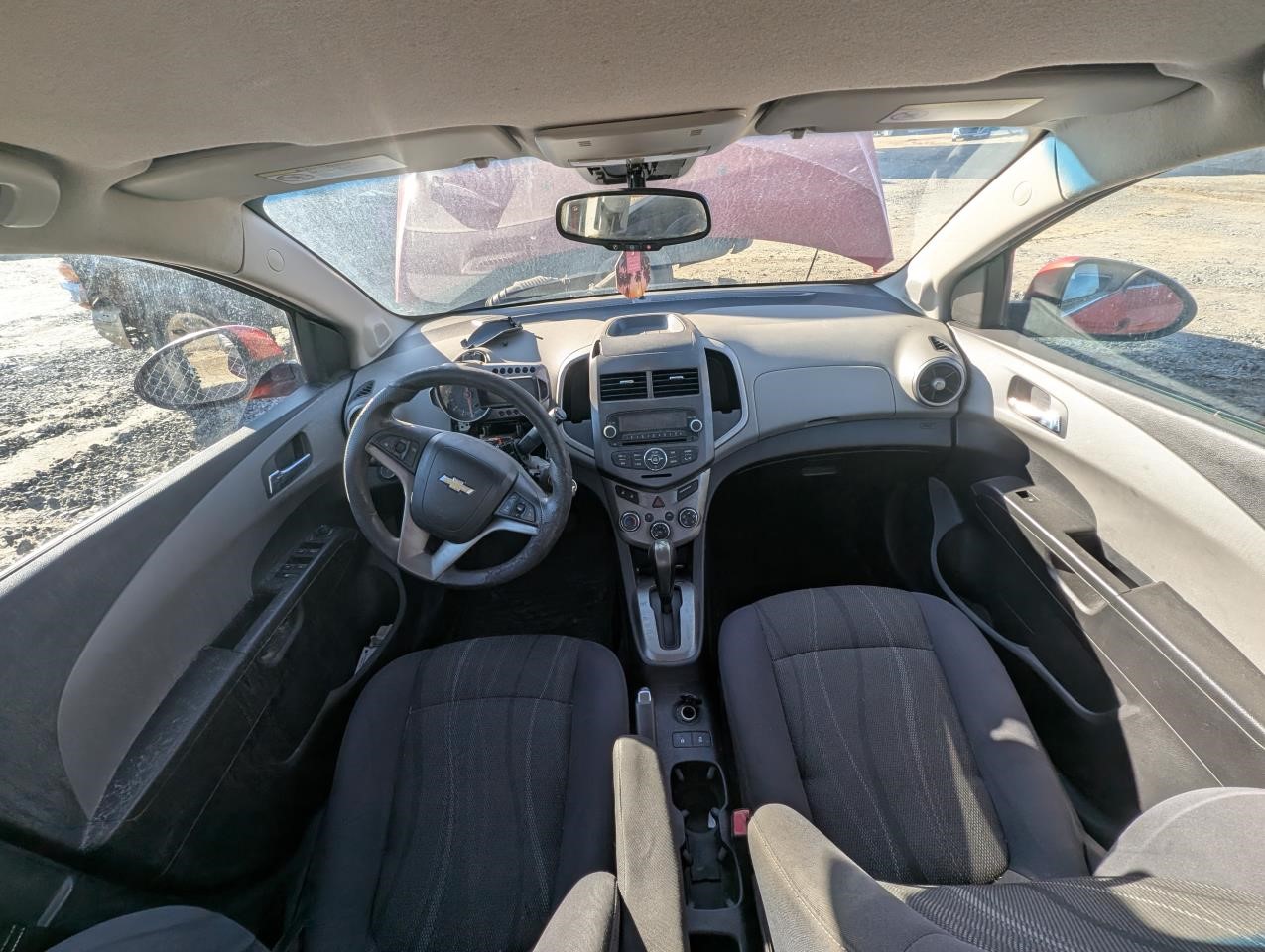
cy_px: 476
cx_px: 632
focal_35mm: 13
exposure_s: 1/242
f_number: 2.2
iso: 51
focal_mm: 1.95
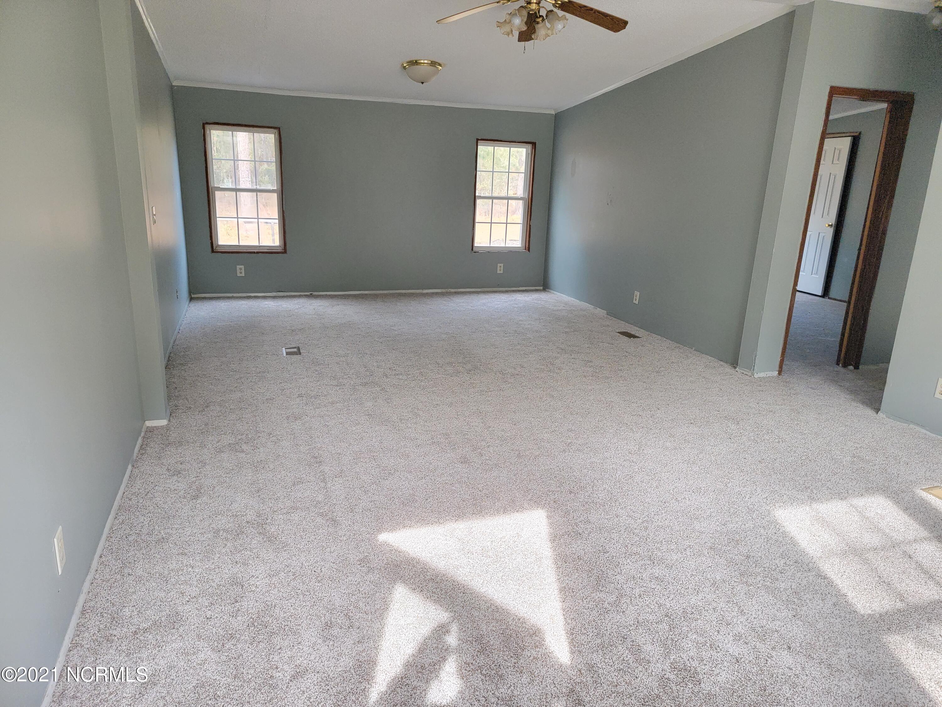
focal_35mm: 24
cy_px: 354
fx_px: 653
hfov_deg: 71.6
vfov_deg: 56.8
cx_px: 471
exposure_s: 1/119
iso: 40
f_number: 1.8
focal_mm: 6.7
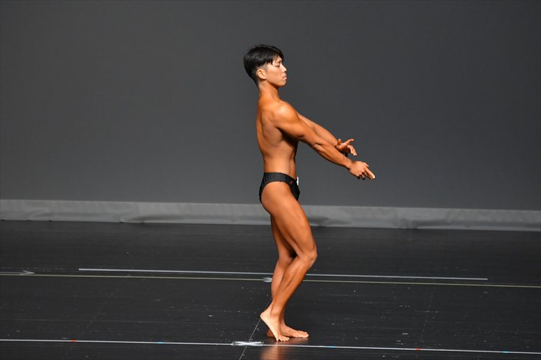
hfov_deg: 6.5
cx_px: 270
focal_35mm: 315
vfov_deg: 4.4
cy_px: 180
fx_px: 4732
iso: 2500
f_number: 5.6
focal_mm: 210
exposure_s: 1/400
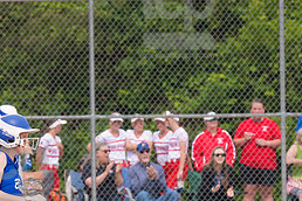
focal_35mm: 539
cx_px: 13
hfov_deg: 3.8
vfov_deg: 2.6
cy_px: 179
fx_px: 4521
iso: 320
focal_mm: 160
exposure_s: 1/1600
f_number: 5.6
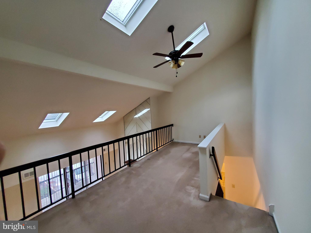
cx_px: 156
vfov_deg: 89.9
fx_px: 117
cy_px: 116
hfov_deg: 106.2
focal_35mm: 13
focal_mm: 1.8
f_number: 2.2
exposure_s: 1/30
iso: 500
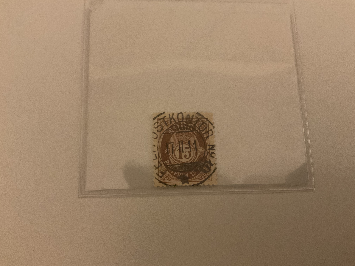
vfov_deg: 48.2
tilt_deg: -77.9
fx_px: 297
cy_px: 133
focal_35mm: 29
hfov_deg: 61.7
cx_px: 178
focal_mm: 3
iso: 320
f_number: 1.8
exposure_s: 1/30
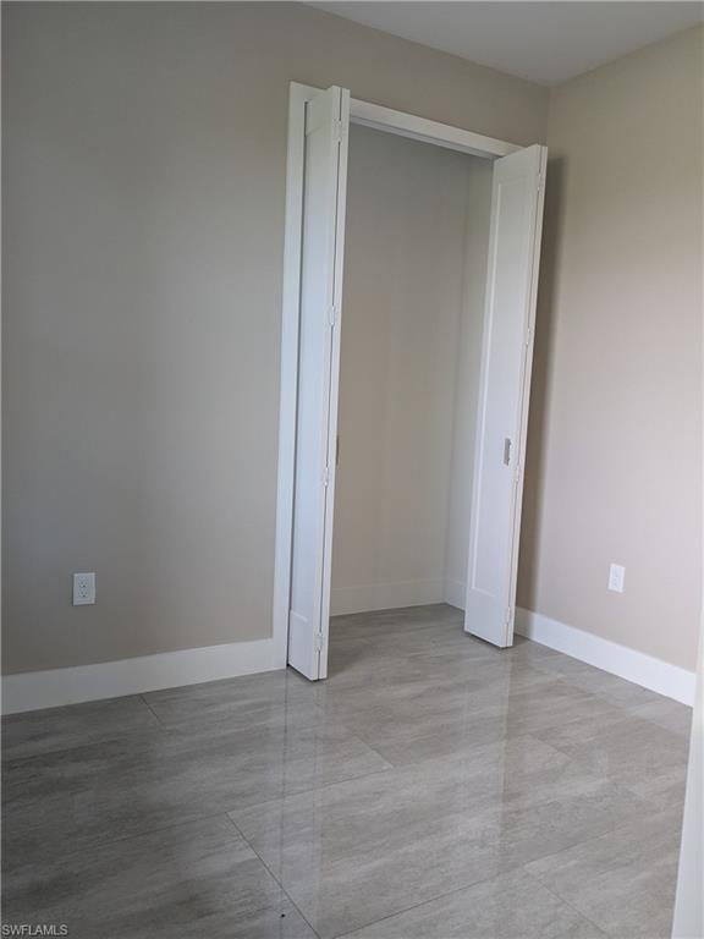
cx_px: 352
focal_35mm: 27
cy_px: 470
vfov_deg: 65.3
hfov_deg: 51.4
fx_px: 732
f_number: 1.73
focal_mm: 4.38
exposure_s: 1/120
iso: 143
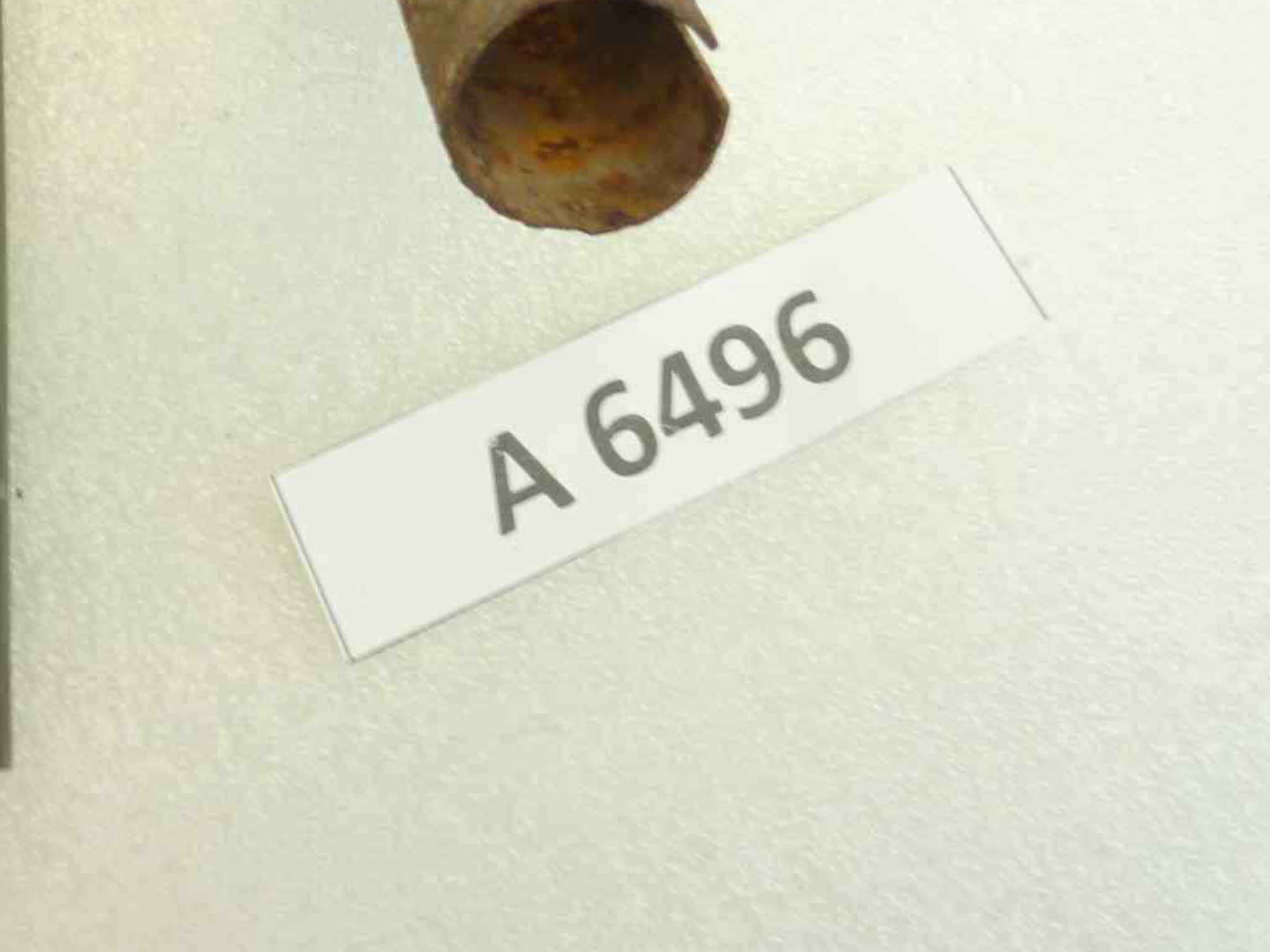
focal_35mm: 63
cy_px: -156
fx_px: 2311
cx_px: 218
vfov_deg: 21.8
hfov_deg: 29.9
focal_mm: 4.1
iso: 80
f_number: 3.3
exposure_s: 1/20
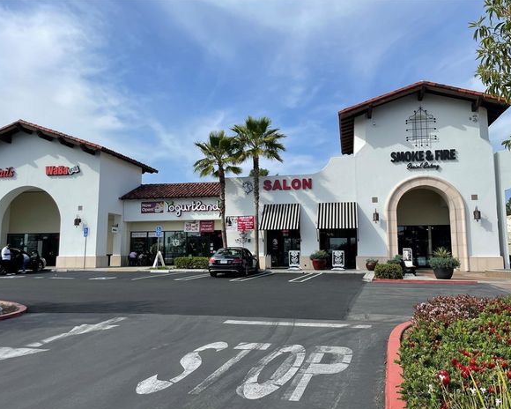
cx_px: 263
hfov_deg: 62.2
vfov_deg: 51.5
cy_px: 209
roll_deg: +0.5
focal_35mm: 28
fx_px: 423
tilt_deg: +7.5
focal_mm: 4.2
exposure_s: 1/3610
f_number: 1.6
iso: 32
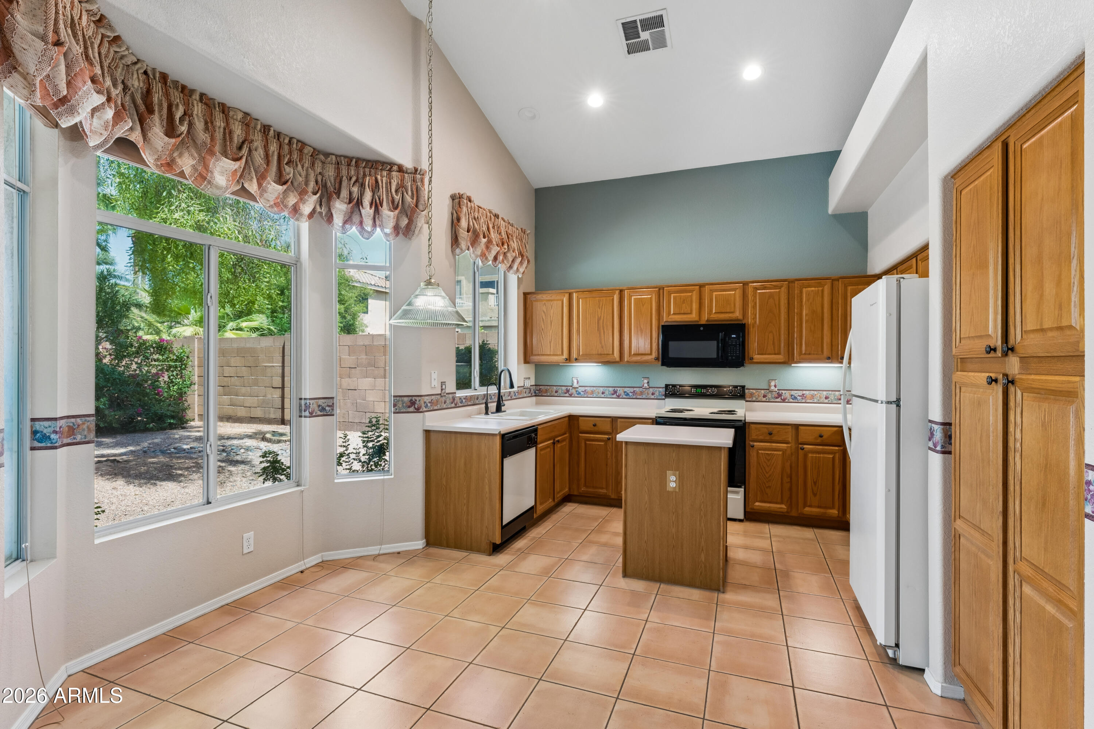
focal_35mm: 17
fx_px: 514
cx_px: 547
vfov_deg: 70.8
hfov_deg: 93.6
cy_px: 364
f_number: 13
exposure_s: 1/10
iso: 400
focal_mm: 16.9
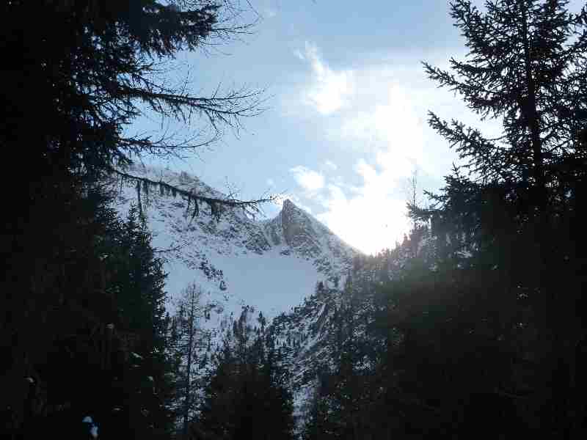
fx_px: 1000
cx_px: 294
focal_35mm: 59
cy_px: 220
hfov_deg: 32.7
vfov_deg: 24.8
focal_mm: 9.7
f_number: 5
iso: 125
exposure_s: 1/500
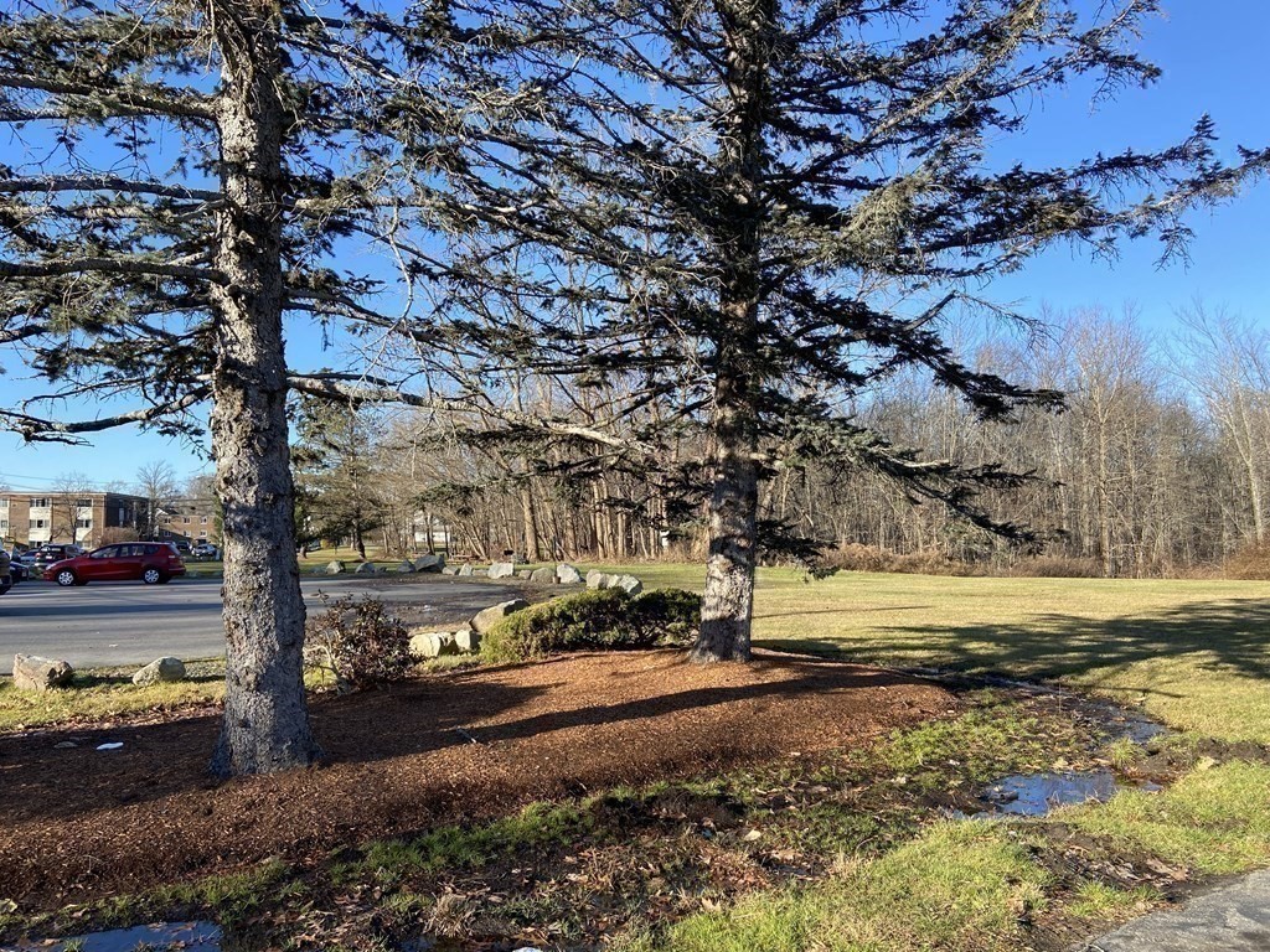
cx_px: 635
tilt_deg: +2.8
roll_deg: +0.3
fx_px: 954
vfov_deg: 53.1
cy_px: 476
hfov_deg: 67.3
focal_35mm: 26
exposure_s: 1/1063
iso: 32
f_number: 1.8
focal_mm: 4.25
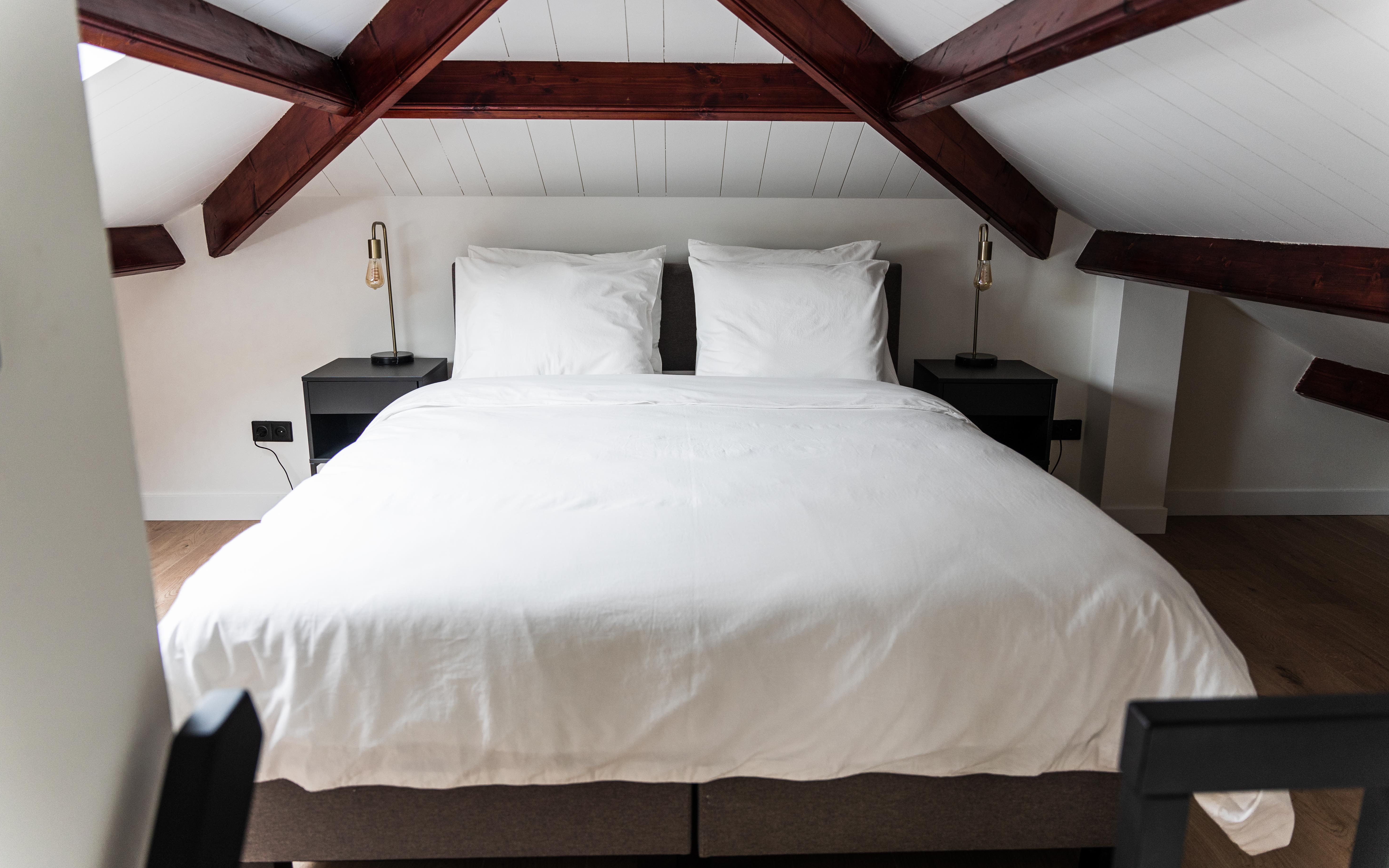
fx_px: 946
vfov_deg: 49.3
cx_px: 694
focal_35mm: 25
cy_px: 428
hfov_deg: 72.5
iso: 320
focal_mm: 24
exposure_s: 1/100
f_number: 2.8
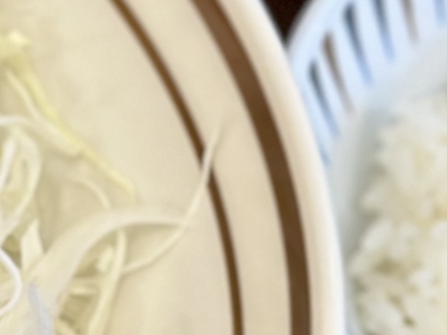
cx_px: -238
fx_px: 3886
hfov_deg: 6.5
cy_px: 329
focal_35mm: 301
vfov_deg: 4.9
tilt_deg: -58.6
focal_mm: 6.86
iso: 80
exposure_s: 1/120
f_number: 1.78
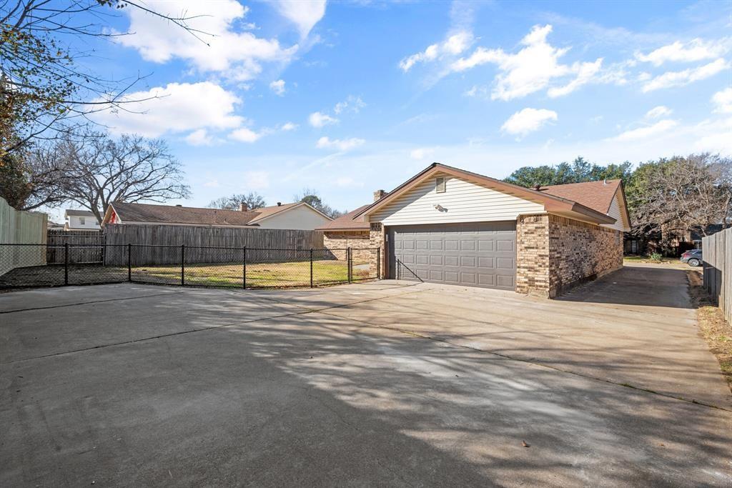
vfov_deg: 73.8
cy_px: 244
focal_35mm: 16
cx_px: 366
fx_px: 325
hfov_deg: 96.7
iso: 400
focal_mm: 16
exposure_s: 1/250
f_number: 8
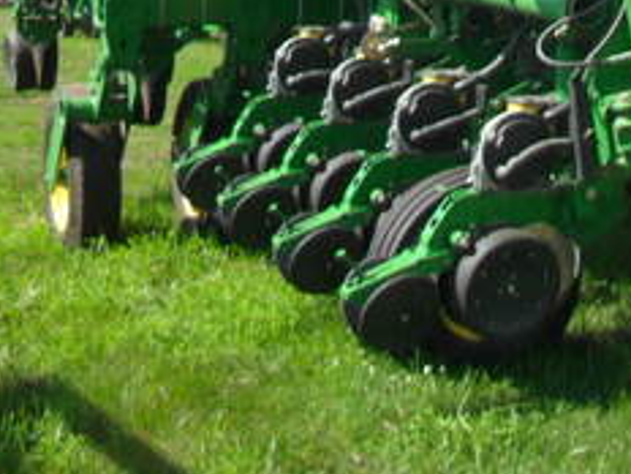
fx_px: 1495
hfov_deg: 22.6
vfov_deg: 17.6
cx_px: 672
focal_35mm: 82
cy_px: 5
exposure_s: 1/60
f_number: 8.9
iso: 100
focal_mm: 6.2
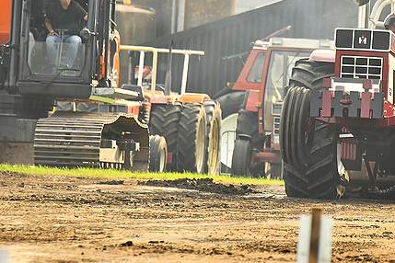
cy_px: 82
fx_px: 9216
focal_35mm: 840
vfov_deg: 1.6
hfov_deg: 2.5
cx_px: 339
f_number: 7.1
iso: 500
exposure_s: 1/1000
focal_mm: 300
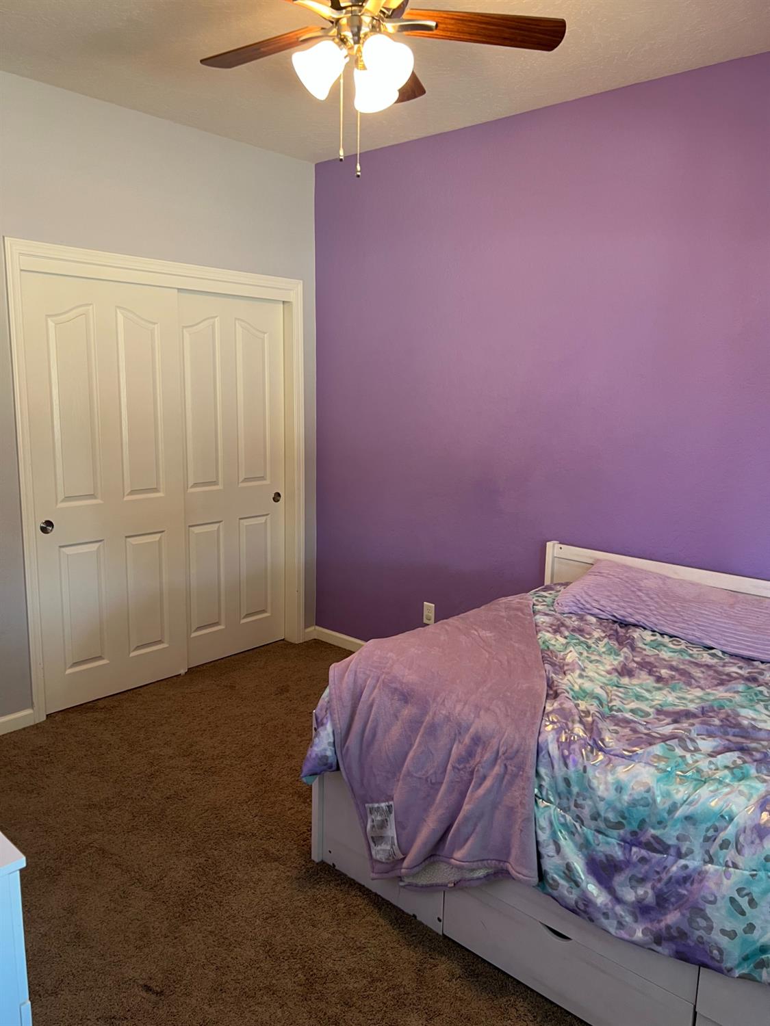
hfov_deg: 53.1
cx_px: 385
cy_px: 513
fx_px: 771
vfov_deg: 67.3
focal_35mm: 26
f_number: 1.5
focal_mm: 5.7
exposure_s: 1/60
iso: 125
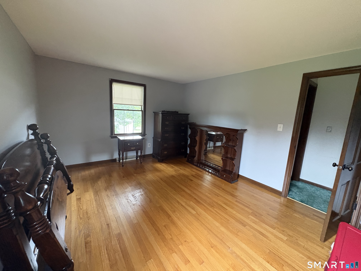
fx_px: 146
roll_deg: -3.0
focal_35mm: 14
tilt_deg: -9.3
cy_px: 136
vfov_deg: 85.7
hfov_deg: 102.1
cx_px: 180
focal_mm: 2.22
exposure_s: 1/55
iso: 1000
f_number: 2.2
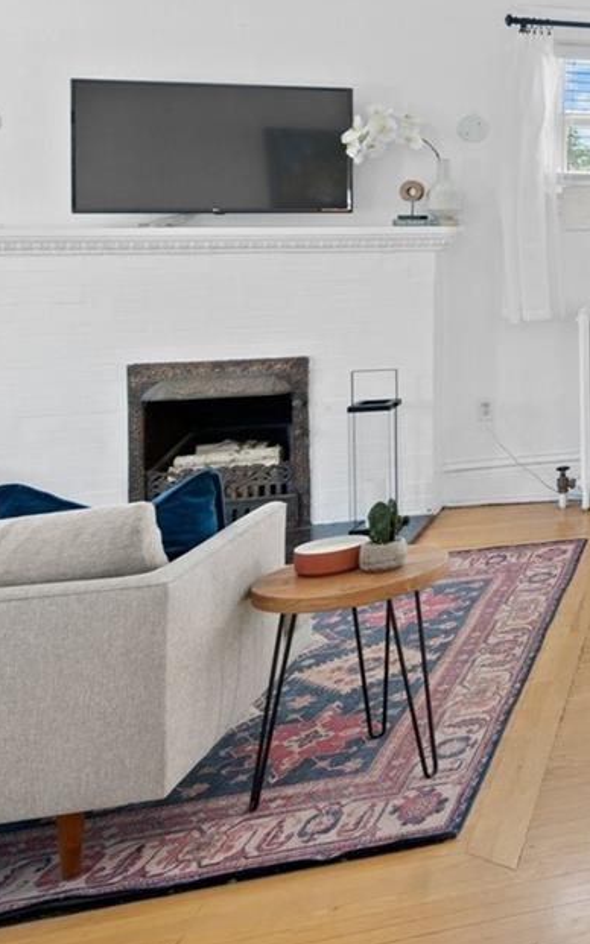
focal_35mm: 42
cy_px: 207
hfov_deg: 19.2
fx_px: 1081
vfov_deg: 45.1
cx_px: 1162
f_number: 9
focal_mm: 16
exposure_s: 1/3
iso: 640
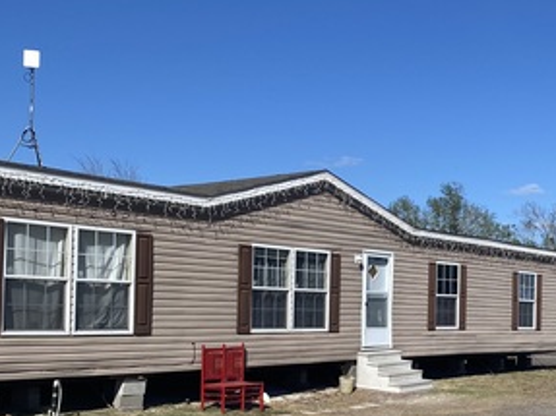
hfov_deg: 32.6
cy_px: 321
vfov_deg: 24.9
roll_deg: -1.0
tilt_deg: +0.2
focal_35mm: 58
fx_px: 931
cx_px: 415
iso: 32
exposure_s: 1/5236
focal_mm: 4.25
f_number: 1.8
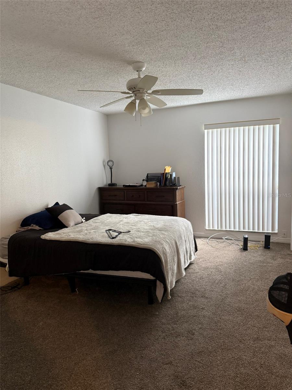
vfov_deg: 71.6
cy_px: 195
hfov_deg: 56.8
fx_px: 270
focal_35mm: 24
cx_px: 146
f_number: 1.78
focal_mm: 6.76
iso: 250
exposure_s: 1/60
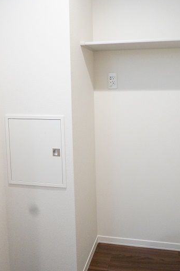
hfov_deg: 37.3
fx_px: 263
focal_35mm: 35
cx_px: 121
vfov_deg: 53.8
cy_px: 100
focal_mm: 16
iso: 3200
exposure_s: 1/80
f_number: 5.6
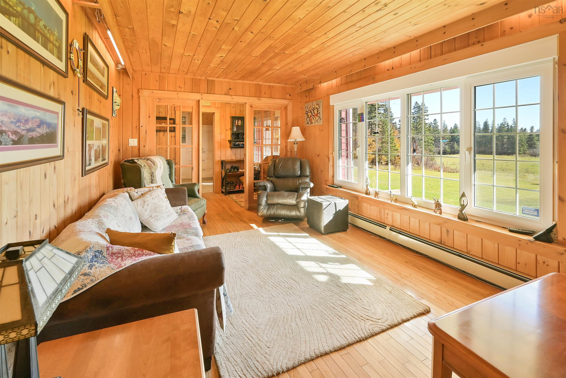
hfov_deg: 98.5
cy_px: 189
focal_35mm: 16
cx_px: 283
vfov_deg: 75.5
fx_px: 244
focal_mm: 15.5
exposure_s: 1/15
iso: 640
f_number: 8
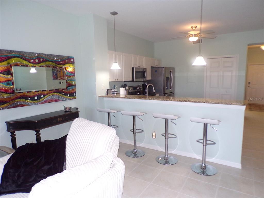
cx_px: 132
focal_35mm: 24
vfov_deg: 56.8
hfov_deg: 71.6
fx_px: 183
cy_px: 99
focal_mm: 4.3
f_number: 3
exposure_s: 1/60
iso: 320
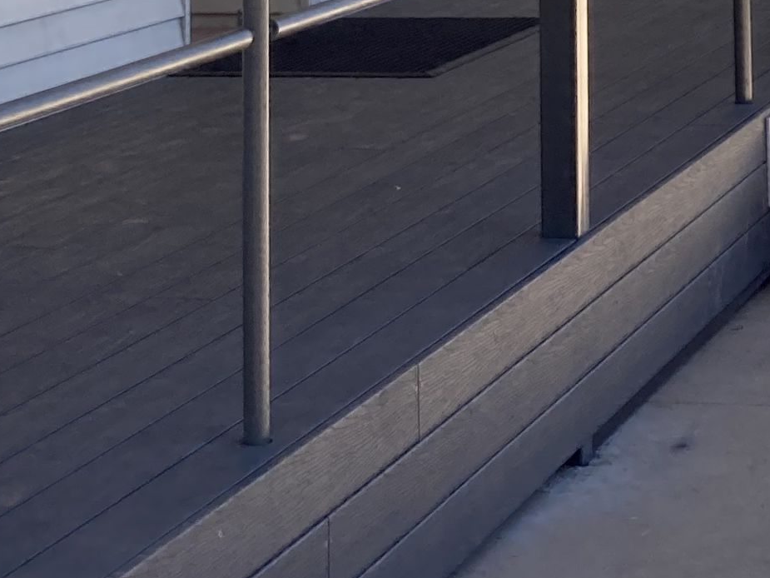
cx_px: 735
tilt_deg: +8.9
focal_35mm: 122
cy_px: -549
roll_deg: +2.3
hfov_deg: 15.9
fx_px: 2714
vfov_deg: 11.1
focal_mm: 3.99
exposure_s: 1/823
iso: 20
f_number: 1.8
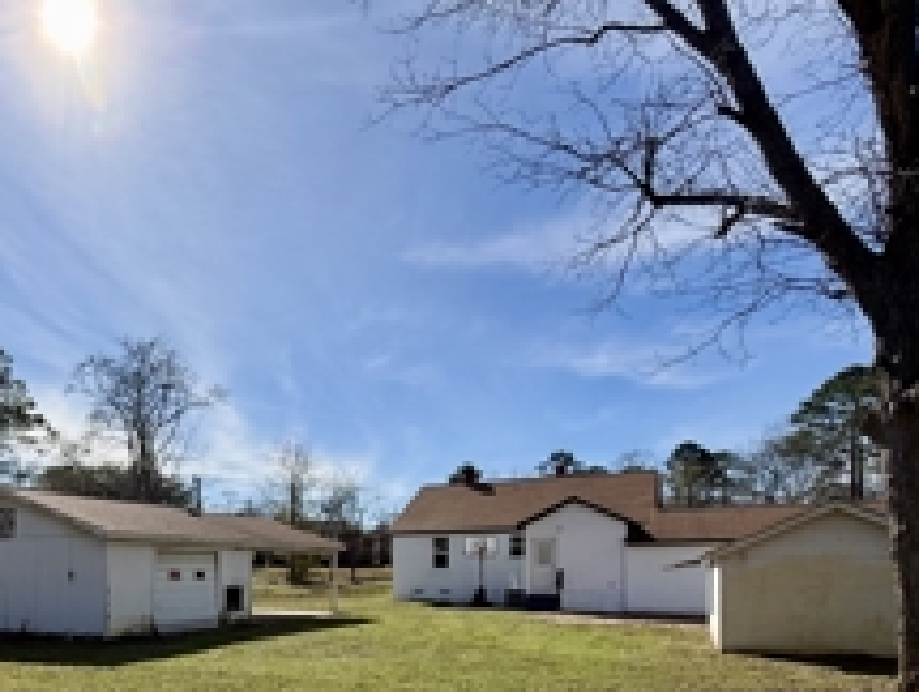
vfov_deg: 49.6
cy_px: 568
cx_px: 248
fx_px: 691
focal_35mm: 26
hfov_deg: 63.9
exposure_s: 1/3125
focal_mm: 2.22
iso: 50
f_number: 2.2
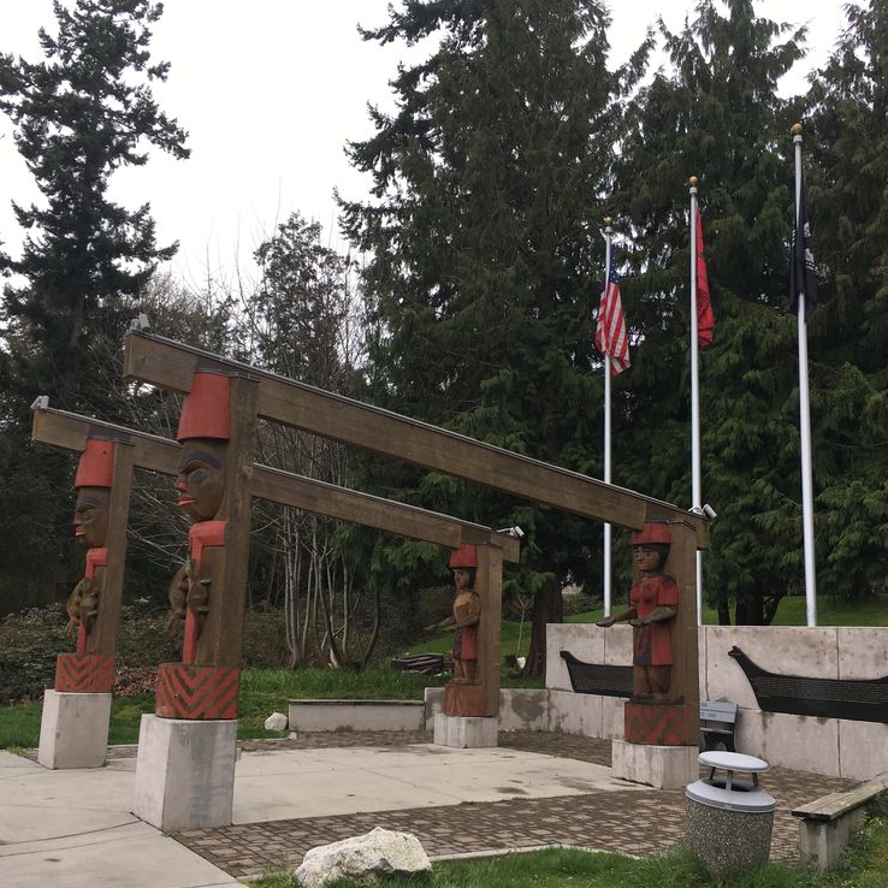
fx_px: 1016
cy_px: 450
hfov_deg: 47.2
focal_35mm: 35
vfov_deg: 47.2
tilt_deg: +9.3
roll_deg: -1.1
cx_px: 480
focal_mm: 4.15
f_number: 2.2
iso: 25
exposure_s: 1/422
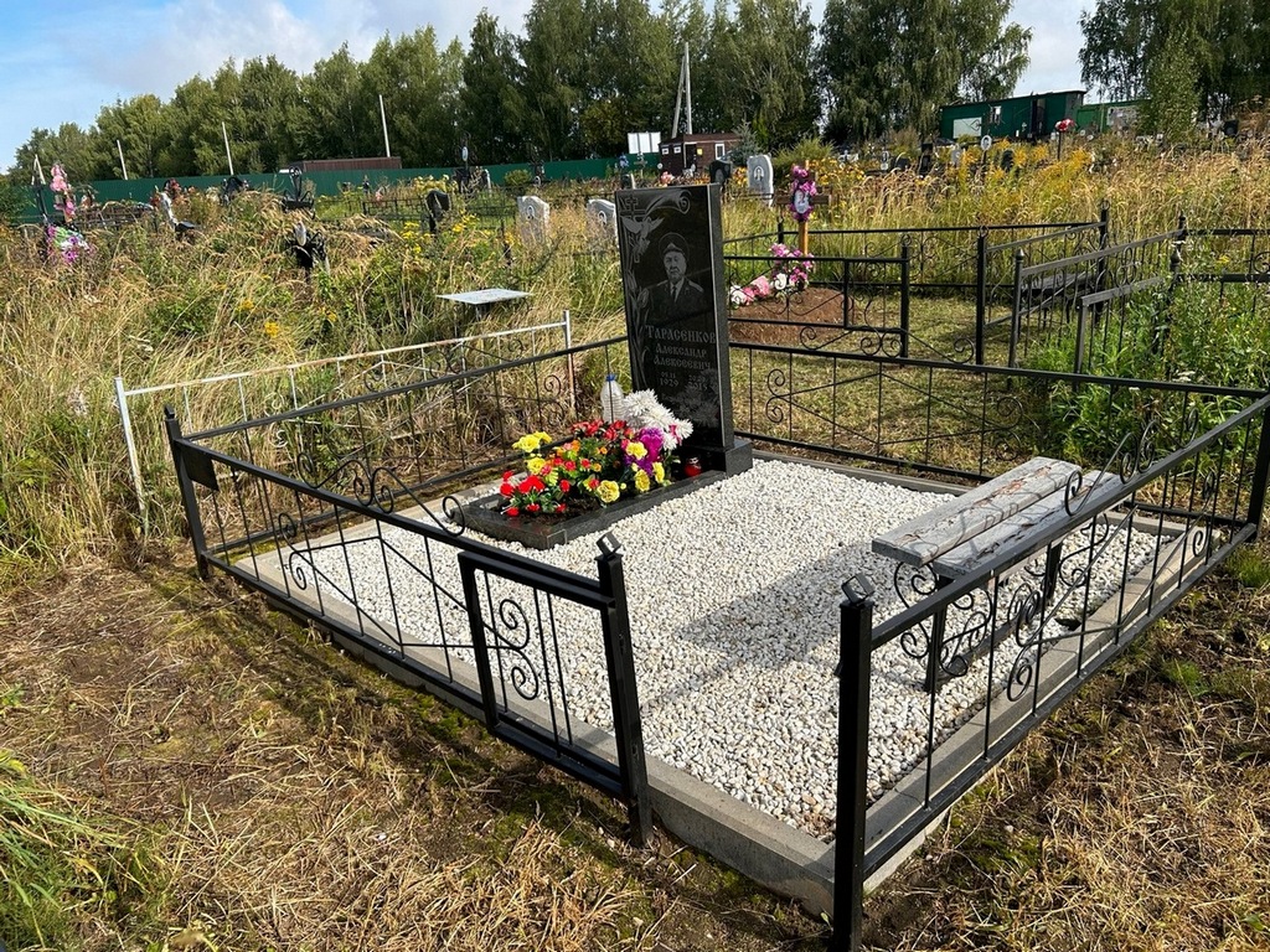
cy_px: 476
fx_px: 954
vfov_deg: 53.1
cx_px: 635
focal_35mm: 26
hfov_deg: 67.3
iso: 50
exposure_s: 1/2994
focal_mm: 5.7
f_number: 1.5
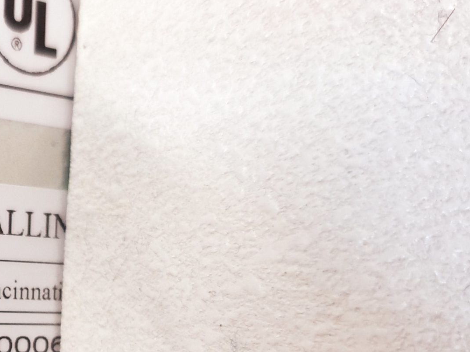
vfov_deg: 23.0
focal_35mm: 62
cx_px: -34
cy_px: 318
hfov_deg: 28.6
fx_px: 842
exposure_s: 1/20
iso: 250
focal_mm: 4.3
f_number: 1.5
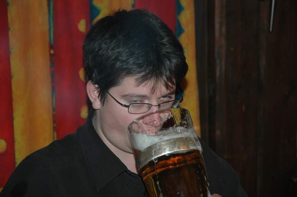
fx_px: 866
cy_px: 98
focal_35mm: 105
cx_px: 148
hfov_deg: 19.5
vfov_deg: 13.0
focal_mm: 70
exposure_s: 1/60
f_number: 4.5
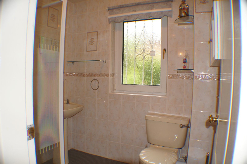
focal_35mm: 30
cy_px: 82
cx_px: 124
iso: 200
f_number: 4
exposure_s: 1/60
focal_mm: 20
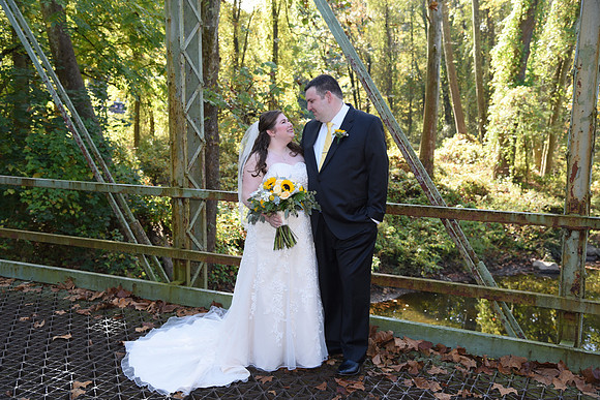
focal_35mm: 38
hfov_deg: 50.7
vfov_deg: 35.1
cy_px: 200
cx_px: 300
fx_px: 633
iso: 400
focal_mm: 38
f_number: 4.5
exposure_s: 1/200
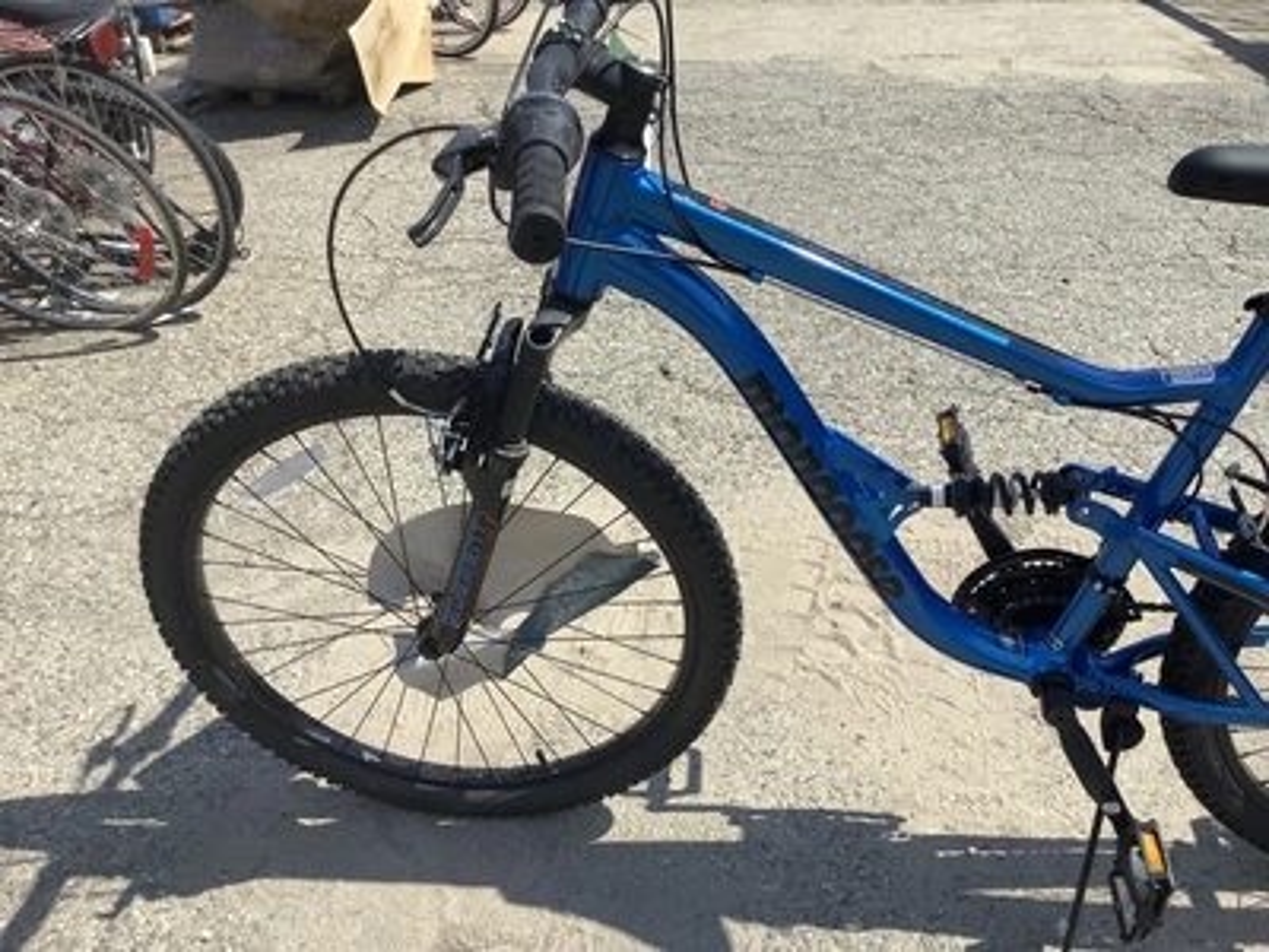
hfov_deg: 58.4
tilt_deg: -27.8
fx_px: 1136
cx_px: 634
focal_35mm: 31
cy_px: 476
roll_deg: +1.5
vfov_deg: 45.4
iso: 25
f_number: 2.4
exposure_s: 1/1274
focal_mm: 3.3
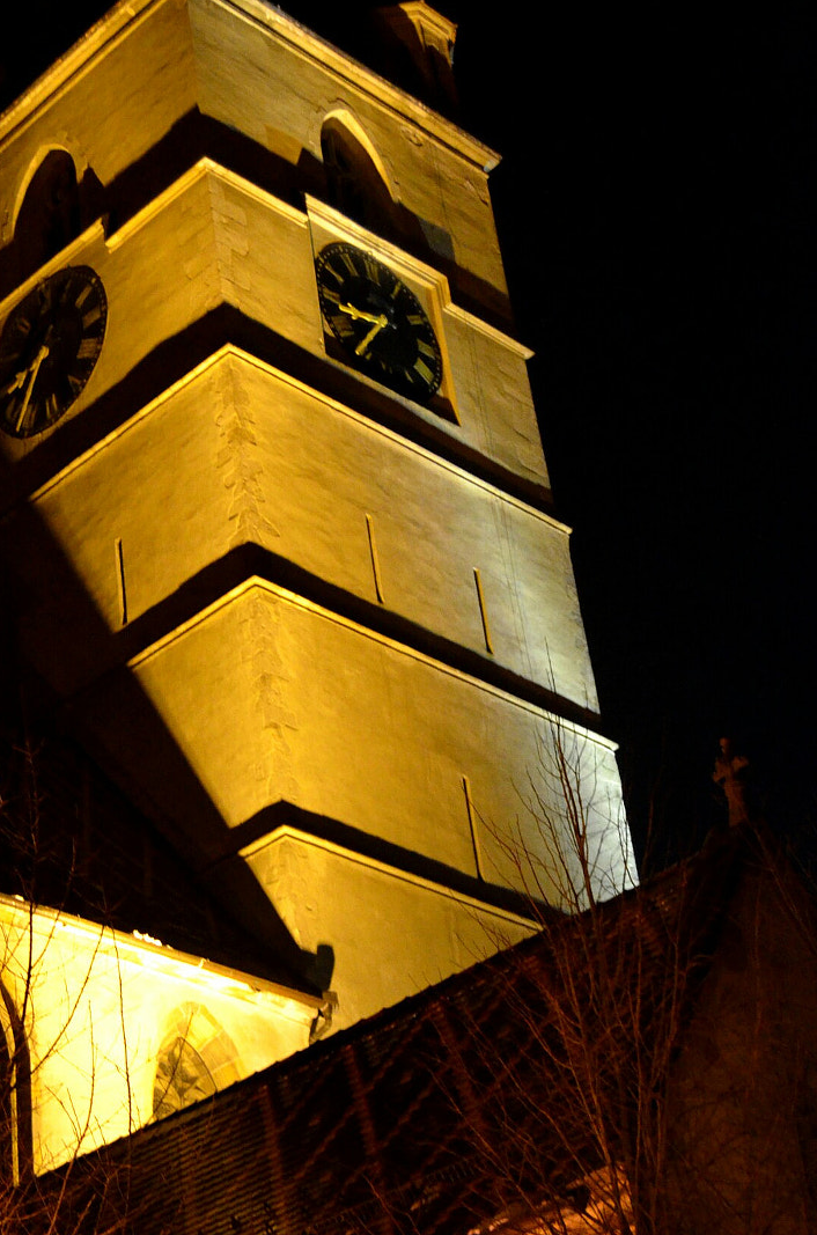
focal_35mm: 70
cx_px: 208
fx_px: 2387
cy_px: 716
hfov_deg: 19.3
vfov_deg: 29.0
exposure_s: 1/20
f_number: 4.2
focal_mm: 31
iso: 3200
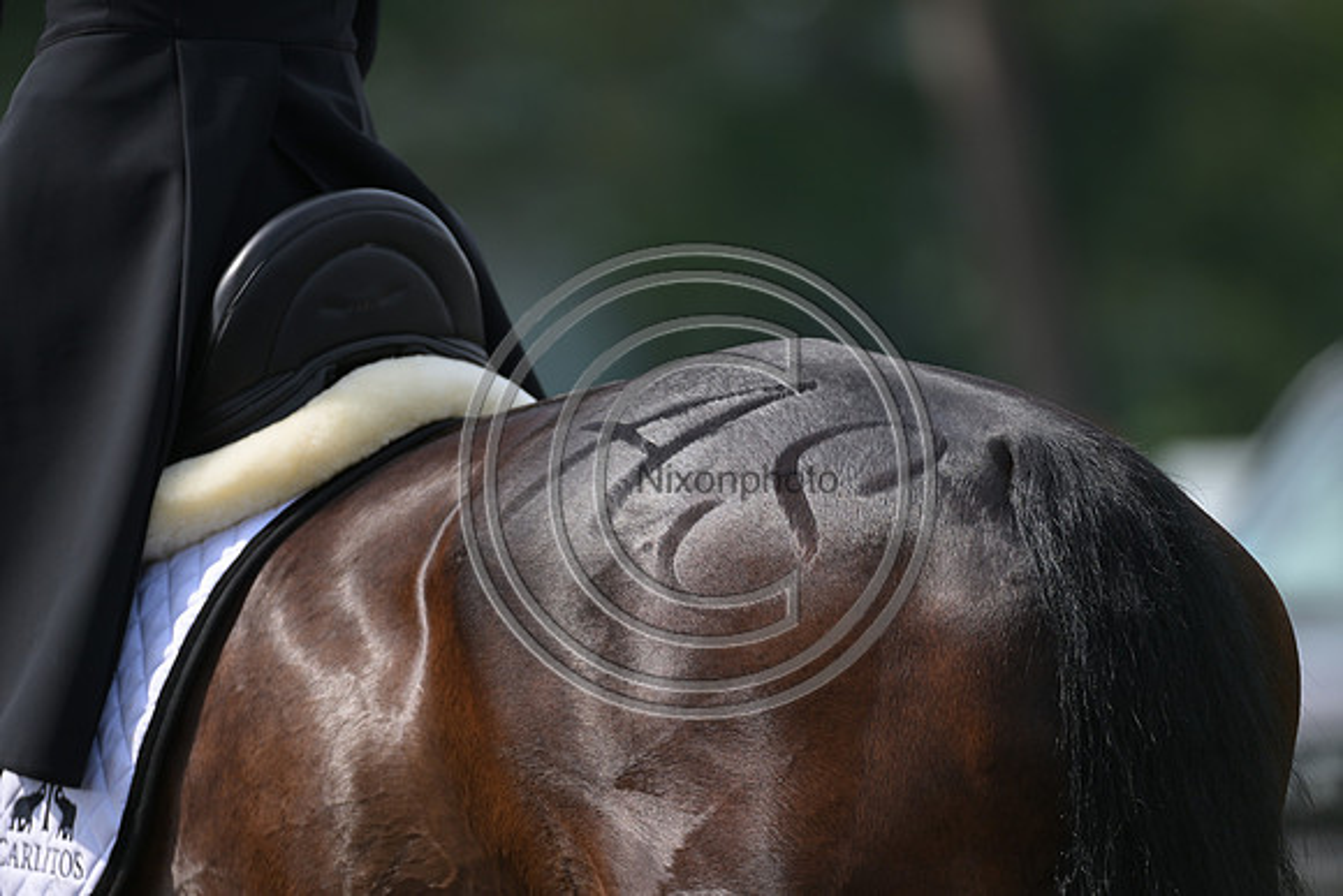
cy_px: 448
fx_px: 14925
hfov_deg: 5.2
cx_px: 672
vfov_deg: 3.4
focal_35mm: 400
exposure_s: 1/1250
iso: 360
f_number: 5
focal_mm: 400
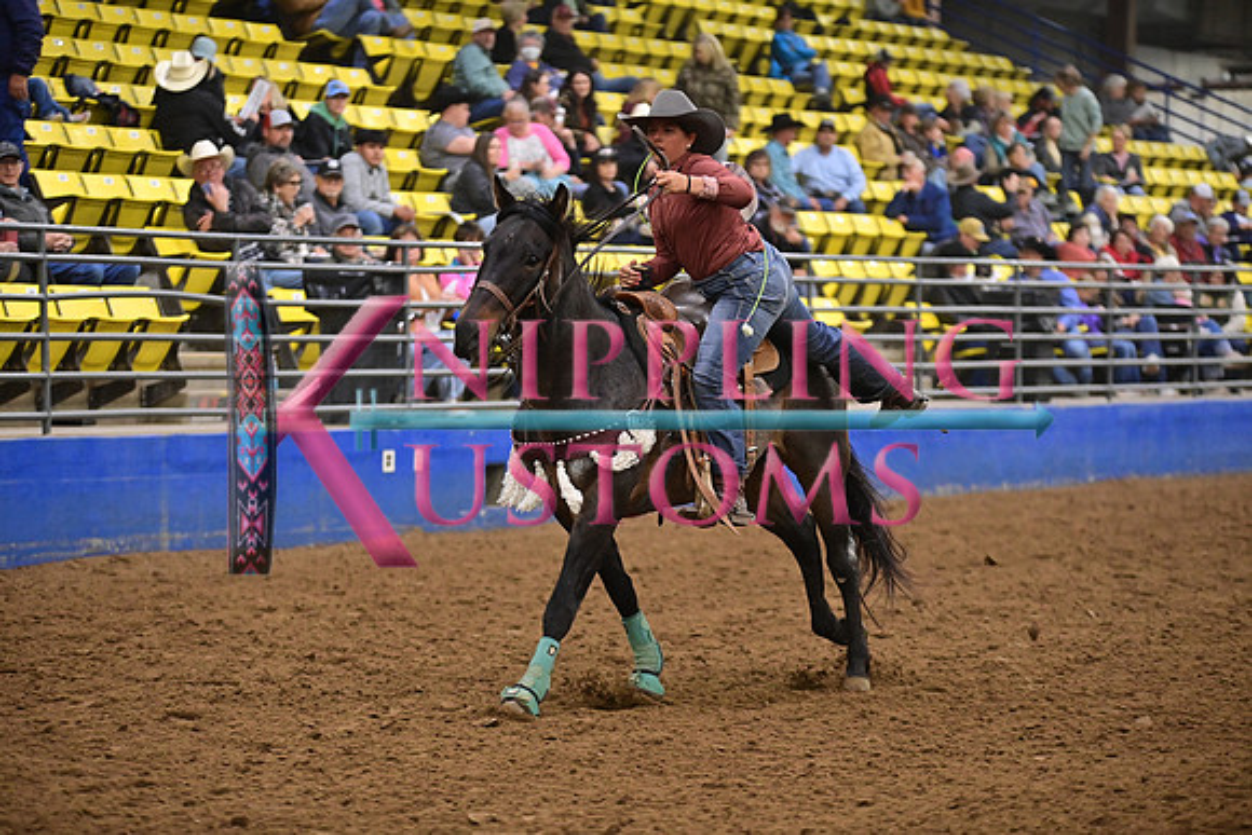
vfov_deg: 9.8
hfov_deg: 14.7
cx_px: 626
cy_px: 418
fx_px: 4870
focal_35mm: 140
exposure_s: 1/640
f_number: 2.8
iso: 5000
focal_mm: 140
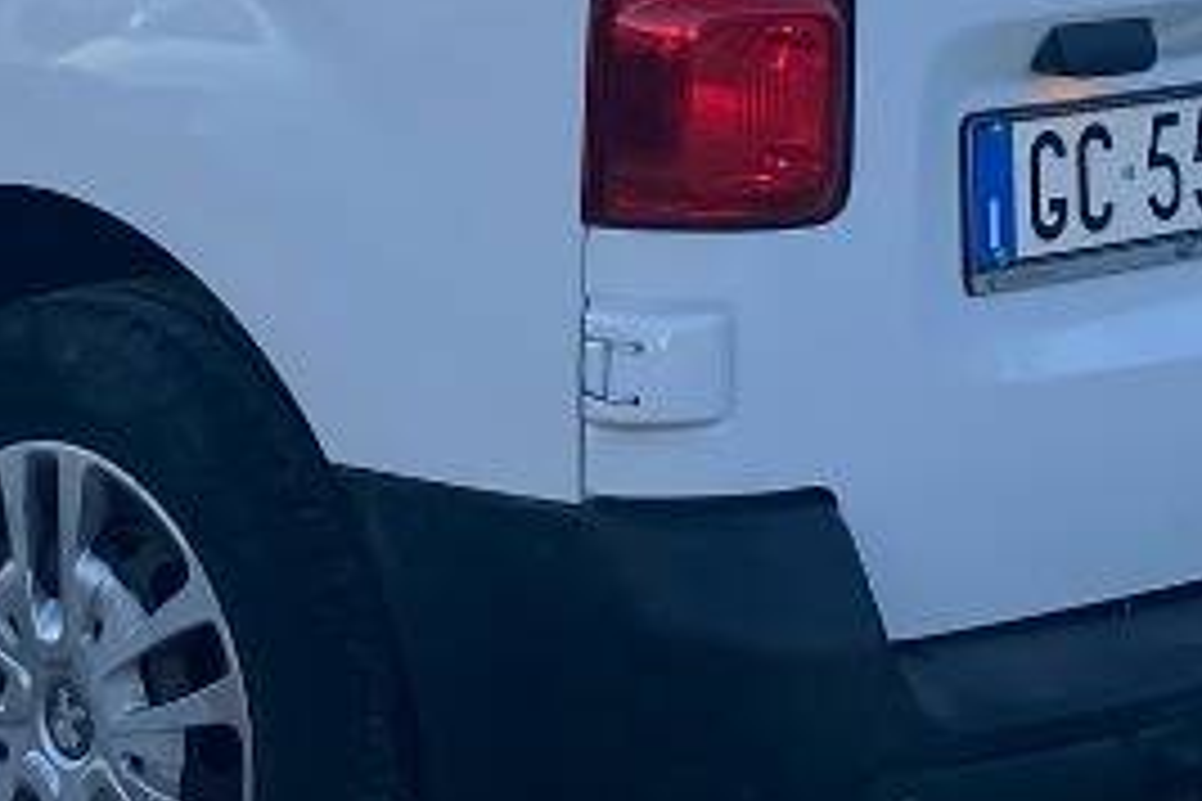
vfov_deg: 12.4
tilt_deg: -5.0
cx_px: 227
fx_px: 3606
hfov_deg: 18.7
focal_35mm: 108
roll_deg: -1.8
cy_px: -117
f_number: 1.8
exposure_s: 1/1754
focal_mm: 4.25
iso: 32
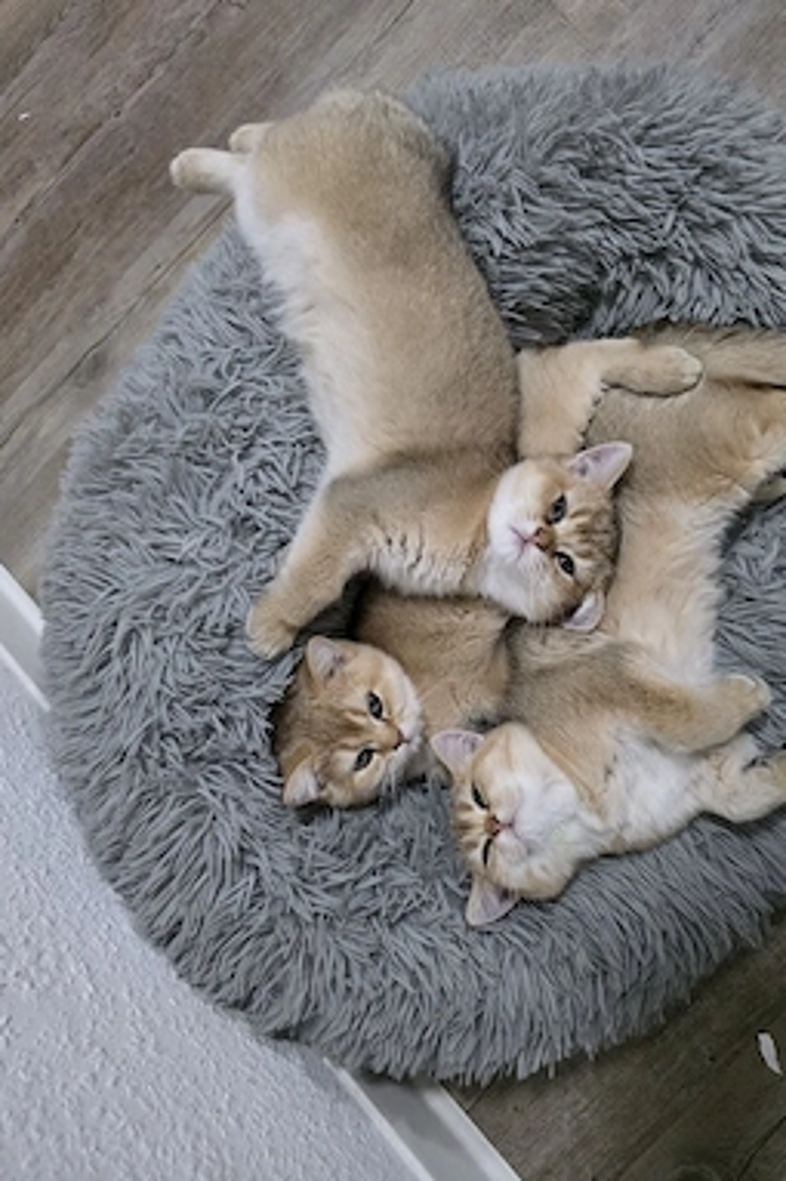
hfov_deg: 51.1
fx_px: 819
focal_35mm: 25
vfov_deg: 71.5
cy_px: 567
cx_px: 444
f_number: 1.7
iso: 2000
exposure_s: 1/101
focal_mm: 6.3
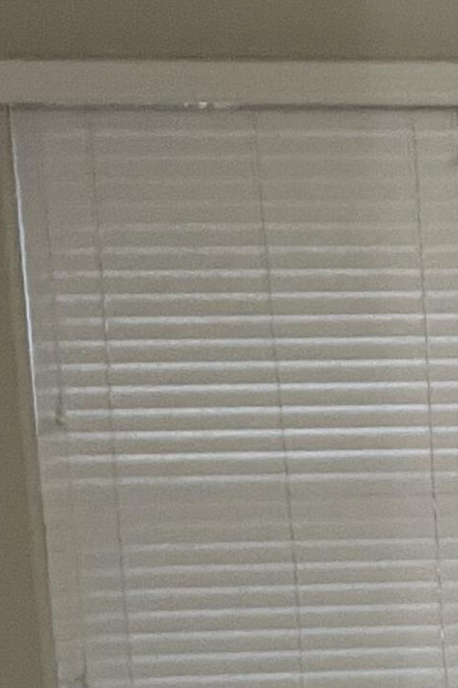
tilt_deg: -6.9
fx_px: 2177
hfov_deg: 10.9
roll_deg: +1.1
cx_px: 945
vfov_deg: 17.5
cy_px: 690
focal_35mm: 114
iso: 500
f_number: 1.6
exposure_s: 1/30
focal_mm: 4.2
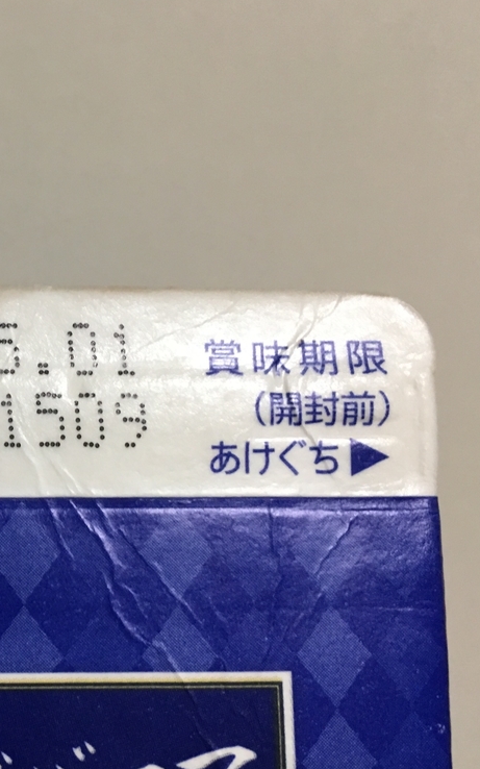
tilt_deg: -6.5
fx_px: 1047
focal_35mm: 50
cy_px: 449
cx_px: -56
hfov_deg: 24.0
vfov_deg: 40.2
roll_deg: -0.1
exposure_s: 1/15
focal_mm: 4.15
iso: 64
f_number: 2.2
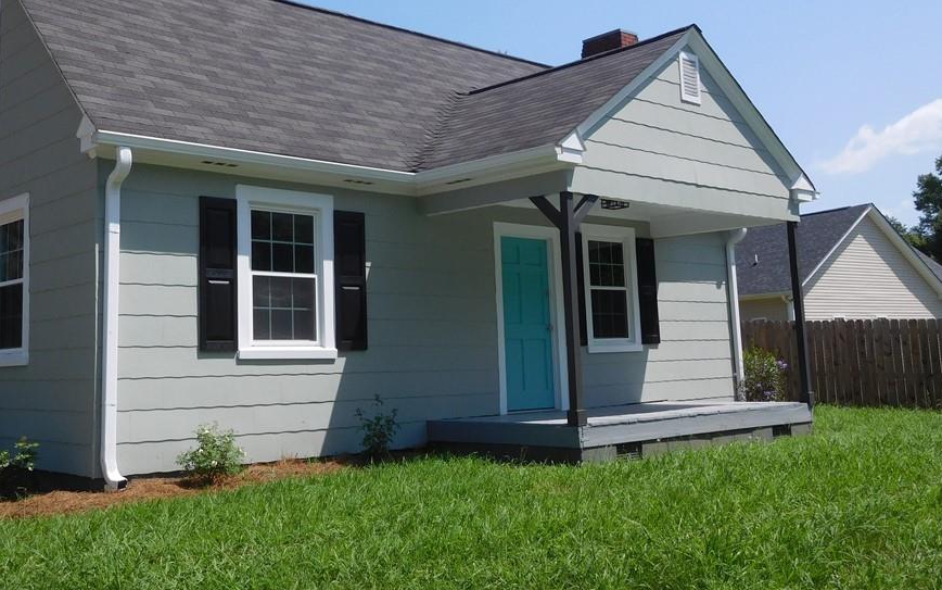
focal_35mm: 40
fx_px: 1027
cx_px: 416
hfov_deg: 49.2
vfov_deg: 31.9
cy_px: 242
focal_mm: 5.7
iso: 125
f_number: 3.6
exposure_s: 1/1250
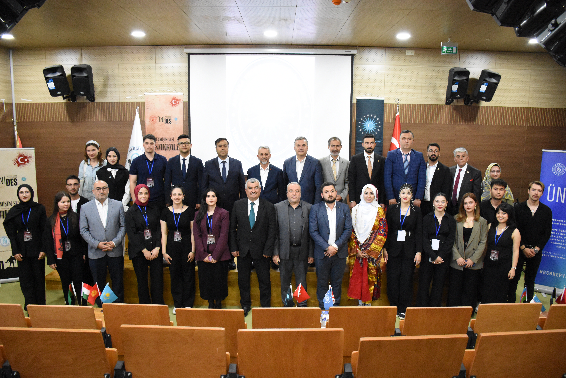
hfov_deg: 67.4
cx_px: 283
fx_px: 424
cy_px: 189
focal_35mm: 27
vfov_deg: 47.9
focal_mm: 18
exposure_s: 1/80
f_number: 4
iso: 6400
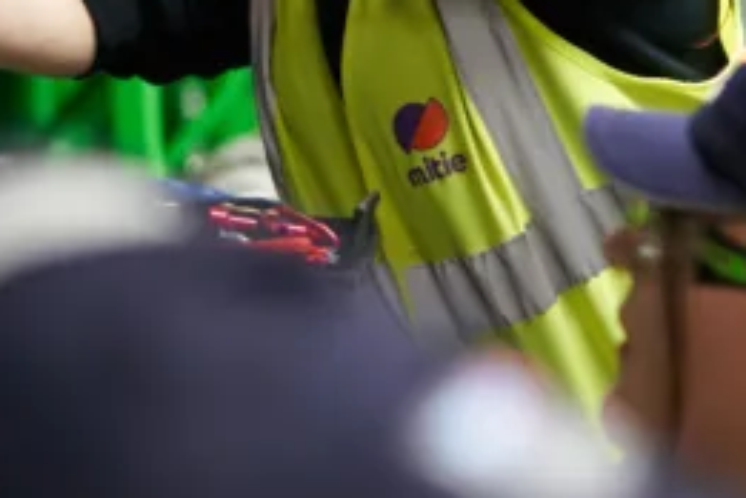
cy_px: -299
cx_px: -60
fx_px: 4061
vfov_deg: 6.9
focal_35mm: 196
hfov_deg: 10.4
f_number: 1.8
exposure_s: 1/160
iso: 640
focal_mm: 50
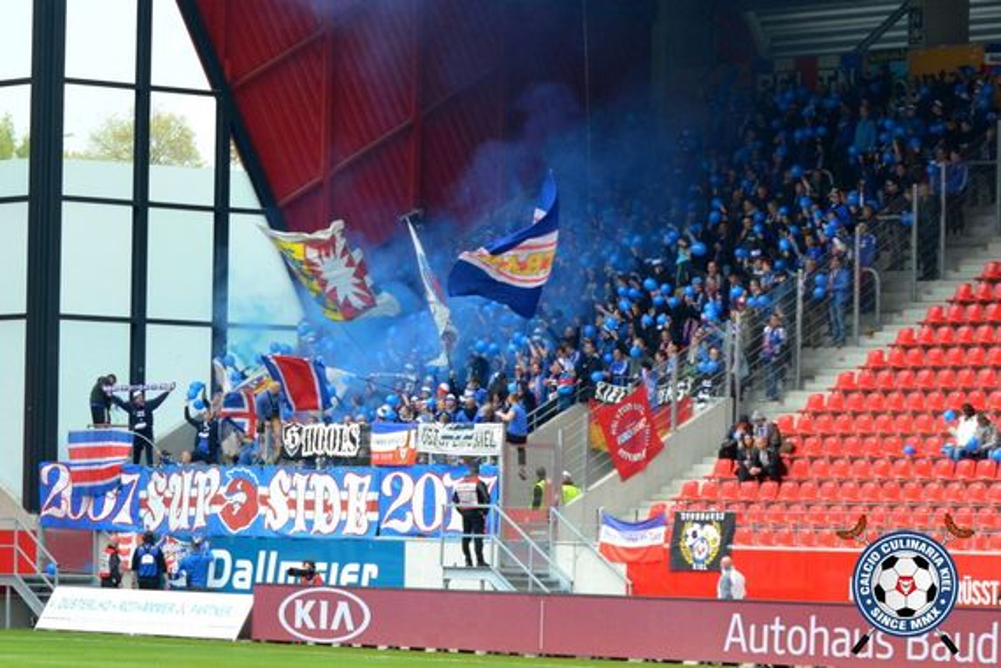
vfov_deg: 13.0
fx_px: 2919
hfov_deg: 19.5
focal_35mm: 105
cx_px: 500
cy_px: 334
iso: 800
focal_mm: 70
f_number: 6.3
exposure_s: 1/1600
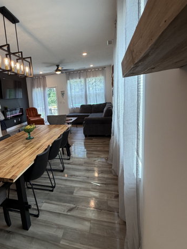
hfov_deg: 64.3
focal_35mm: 20
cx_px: 63
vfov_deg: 81.7
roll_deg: +3.7
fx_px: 144
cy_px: 121
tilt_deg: -9.2
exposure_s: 1/120
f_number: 2.2
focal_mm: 2.22
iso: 160
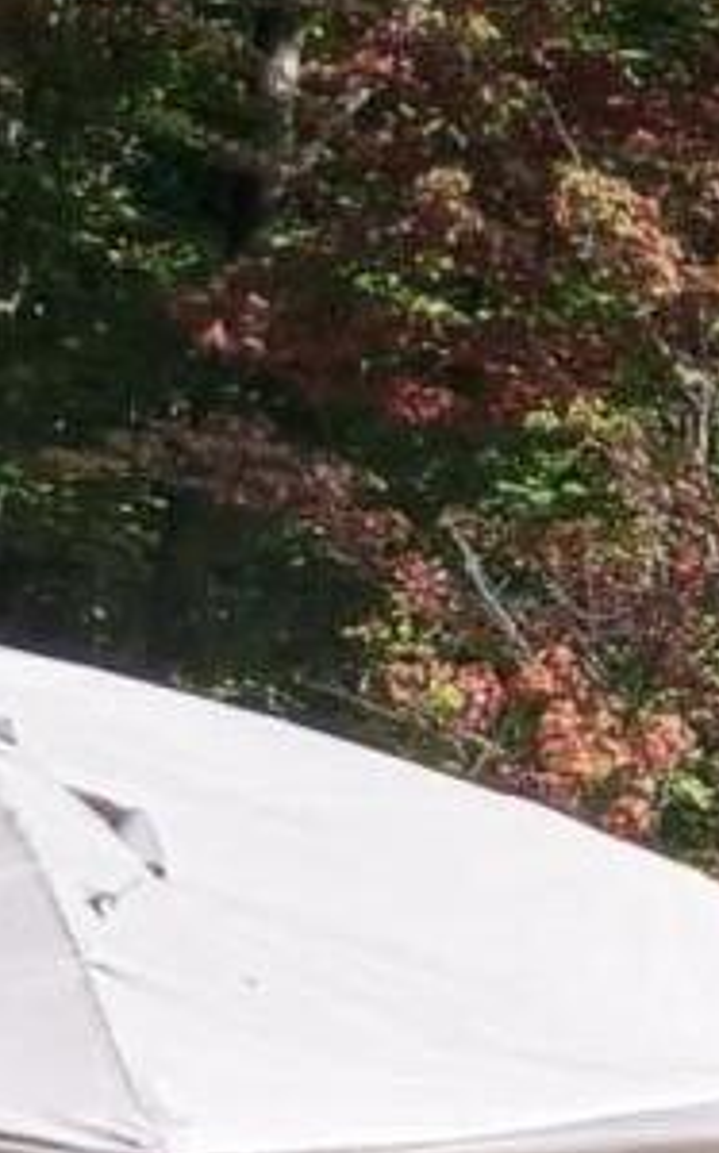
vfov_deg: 11.0
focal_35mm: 191
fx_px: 6000
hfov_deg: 5.3
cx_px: 3591
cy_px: 680
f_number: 1.8
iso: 20
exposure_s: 1/258
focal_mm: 4
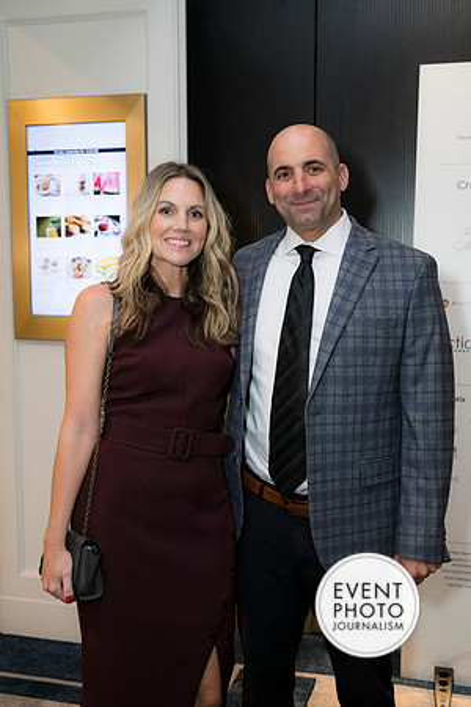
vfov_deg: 45.4
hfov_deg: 31.2
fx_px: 844
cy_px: 354
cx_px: 236
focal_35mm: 43
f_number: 4
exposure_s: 1/125
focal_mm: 43
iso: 800
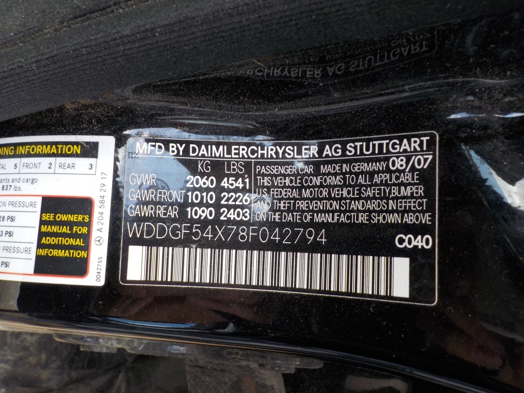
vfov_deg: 46.8
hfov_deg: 60.0
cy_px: 196
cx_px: 262
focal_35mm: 30
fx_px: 454
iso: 125
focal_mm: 4.1
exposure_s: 1/80
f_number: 3.3
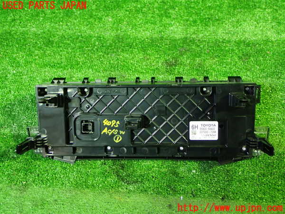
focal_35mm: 44
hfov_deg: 42.9
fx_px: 362
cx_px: 142
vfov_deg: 32.9
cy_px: 107
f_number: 2.9
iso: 800
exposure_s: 1/15
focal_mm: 7.84
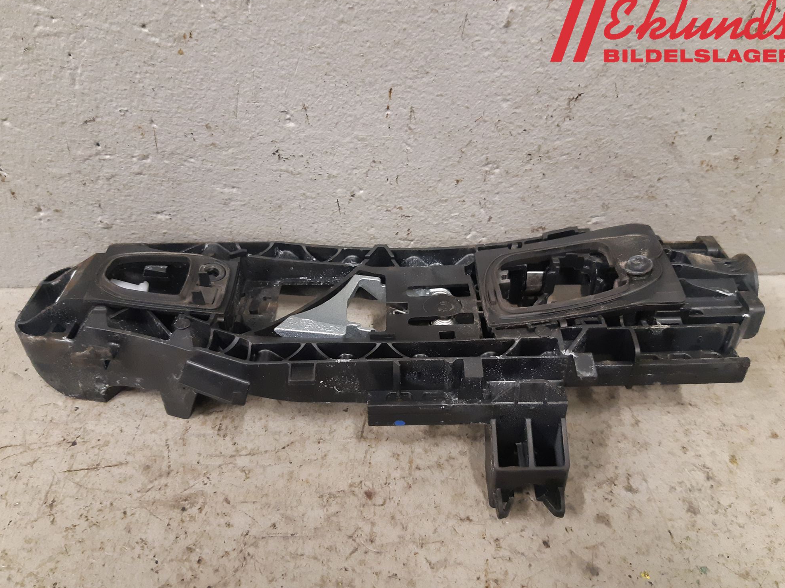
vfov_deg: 51.4
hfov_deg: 65.3
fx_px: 612
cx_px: 387
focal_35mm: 27
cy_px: 300
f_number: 1.7
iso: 320
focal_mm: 3.93
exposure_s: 1/50
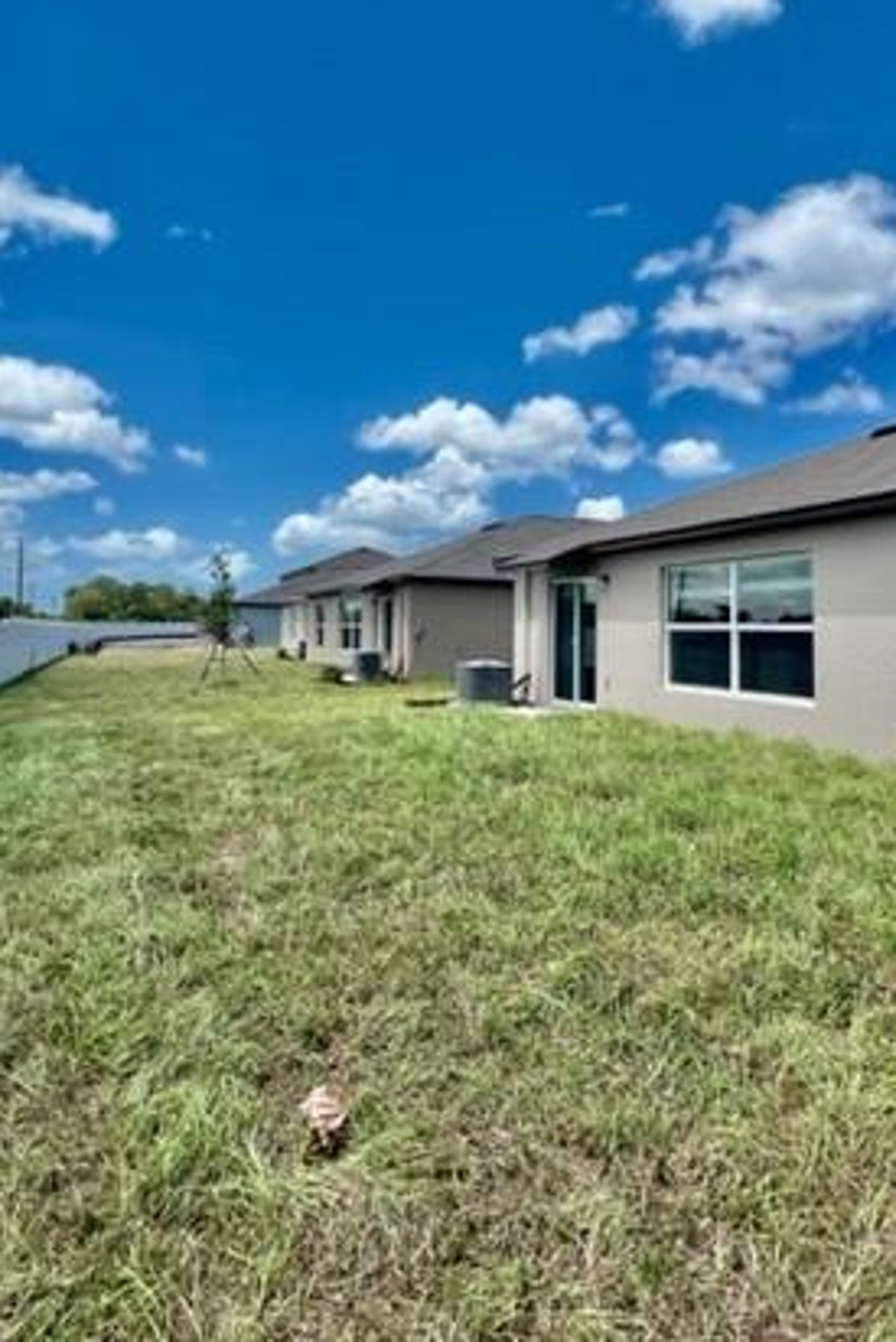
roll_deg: -0.8
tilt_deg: +4.2
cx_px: 518
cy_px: 567
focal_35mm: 21
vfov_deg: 80.6
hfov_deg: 59.2
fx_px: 783
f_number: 1.8
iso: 32
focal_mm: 1.57
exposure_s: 1/2053
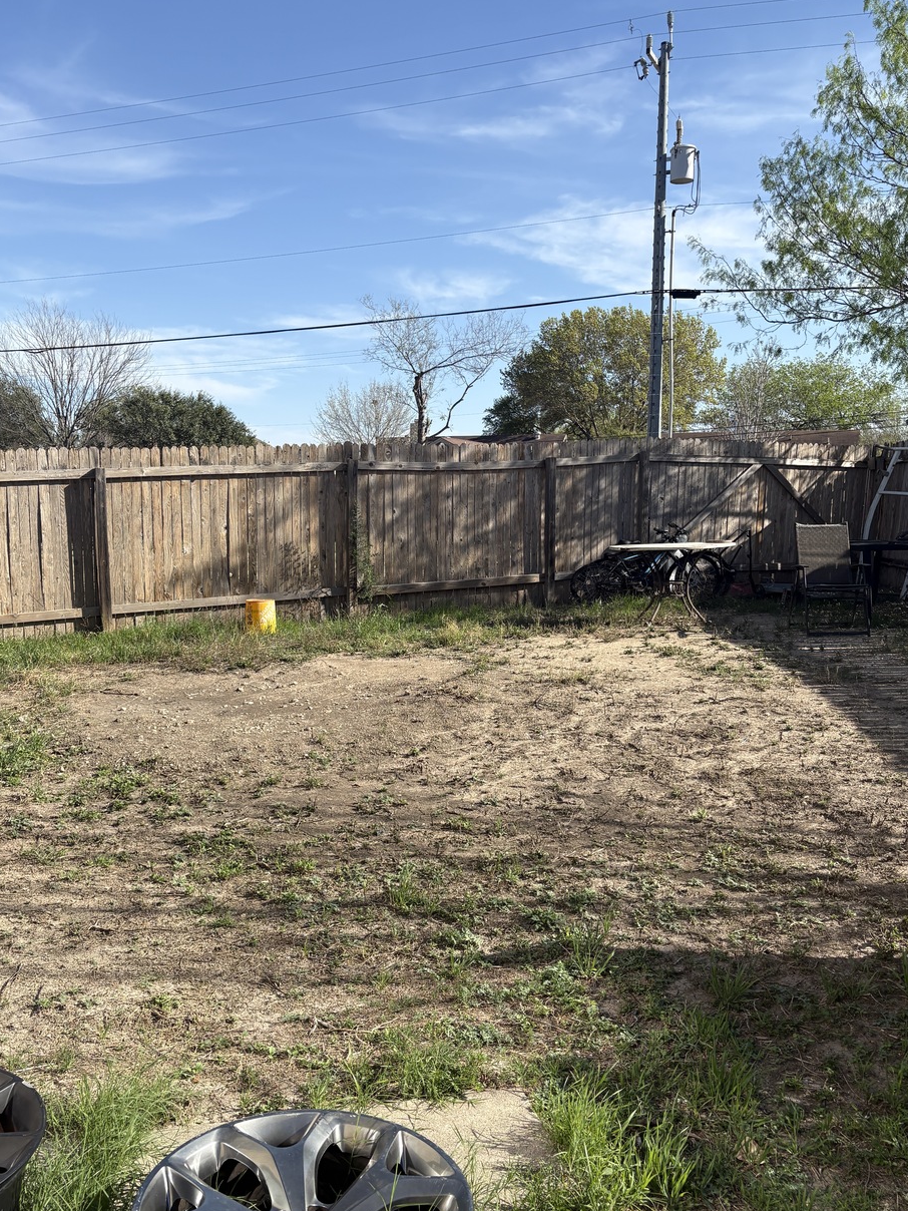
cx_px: 426
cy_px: 678
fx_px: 1084
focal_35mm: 31
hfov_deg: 45.4
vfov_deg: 58.2
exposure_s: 1/2538
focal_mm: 5.96
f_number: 1.6
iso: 50
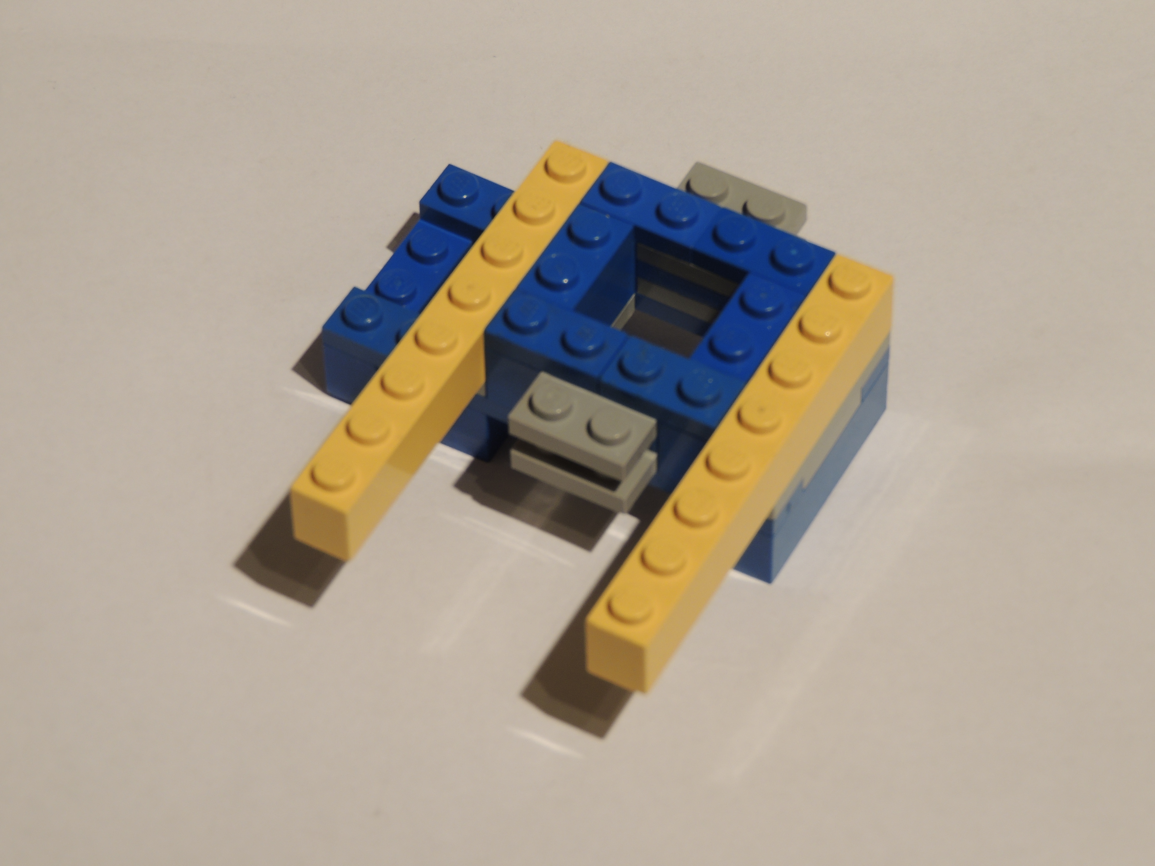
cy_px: 433
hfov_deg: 16.4
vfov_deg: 12.3
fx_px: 4004
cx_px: 578
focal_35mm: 120
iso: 100
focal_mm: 21.4
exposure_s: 1/5
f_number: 4.2
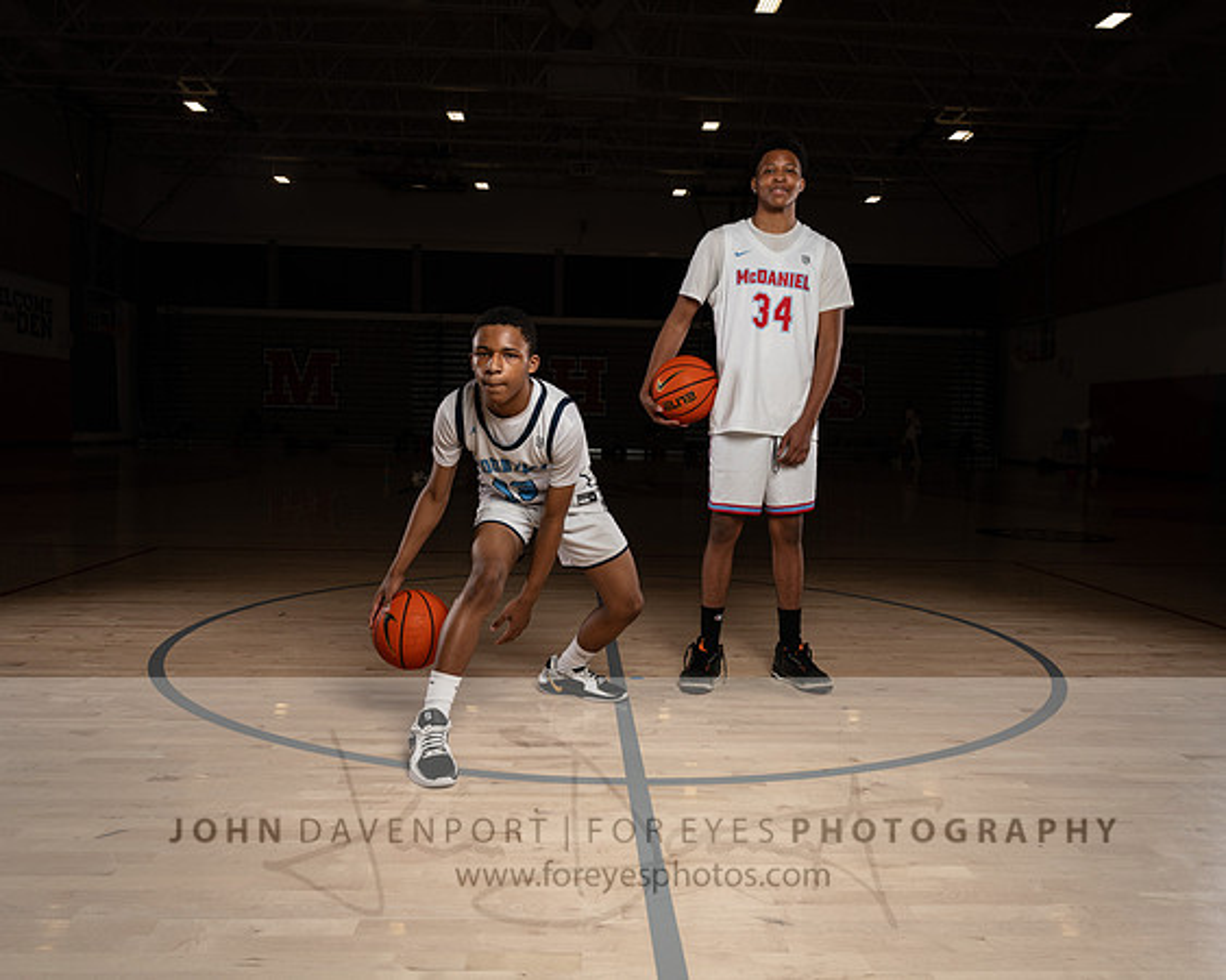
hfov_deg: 64.0
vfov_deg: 53.1
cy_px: 490
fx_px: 980
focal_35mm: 27
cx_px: 613
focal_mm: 24
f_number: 11
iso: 200
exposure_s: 1/200
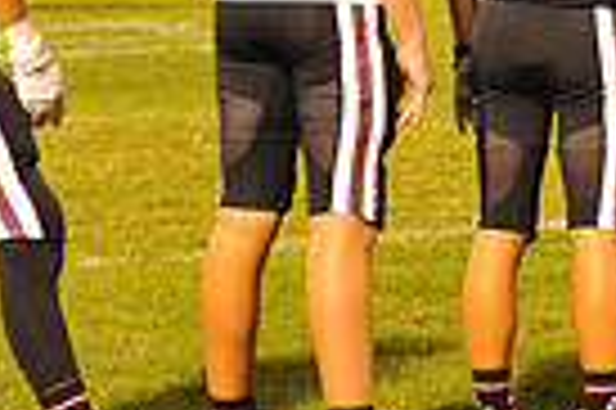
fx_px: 5794
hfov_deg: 6.0
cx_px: 1129
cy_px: -99
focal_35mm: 339
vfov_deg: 4.0
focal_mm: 80
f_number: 5
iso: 5000
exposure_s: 1/160
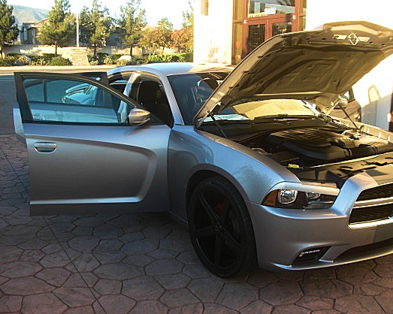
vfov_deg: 34.9
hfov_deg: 42.8
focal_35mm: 43
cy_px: 162
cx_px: 225
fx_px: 500
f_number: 2.8
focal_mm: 6.3
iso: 50
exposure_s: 1/100
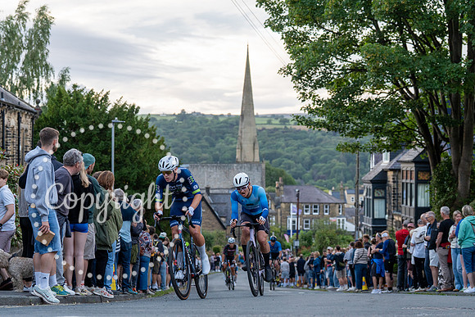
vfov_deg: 18.0
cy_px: 158
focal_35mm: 76
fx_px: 1003
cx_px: 238
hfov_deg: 26.6
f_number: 3.5
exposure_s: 1/800
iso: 1250
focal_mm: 76
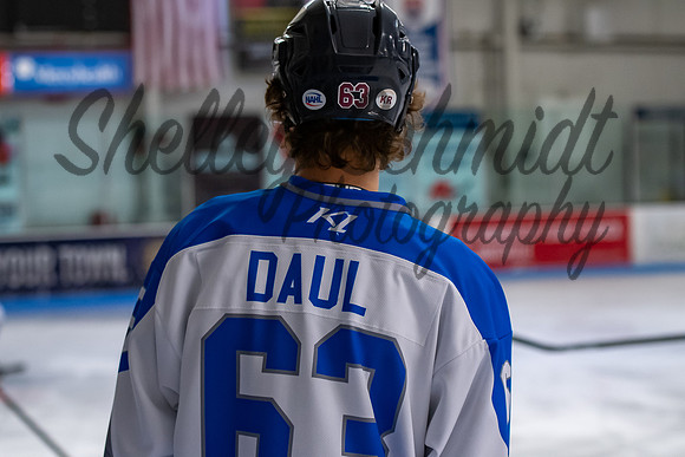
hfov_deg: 18.1
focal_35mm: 113
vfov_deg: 12.1
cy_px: 228
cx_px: 342
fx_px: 2150
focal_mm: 70
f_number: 3.2
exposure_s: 1/800
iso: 2000
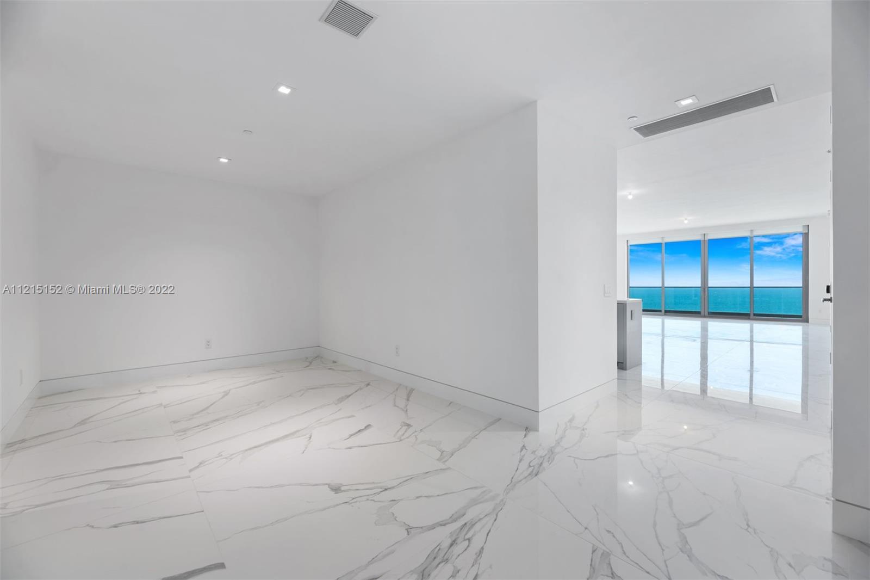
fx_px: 338
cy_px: 290
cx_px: 435
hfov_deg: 104.3
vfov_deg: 81.2
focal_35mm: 14
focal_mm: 14
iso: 125
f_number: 7.1
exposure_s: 1/6
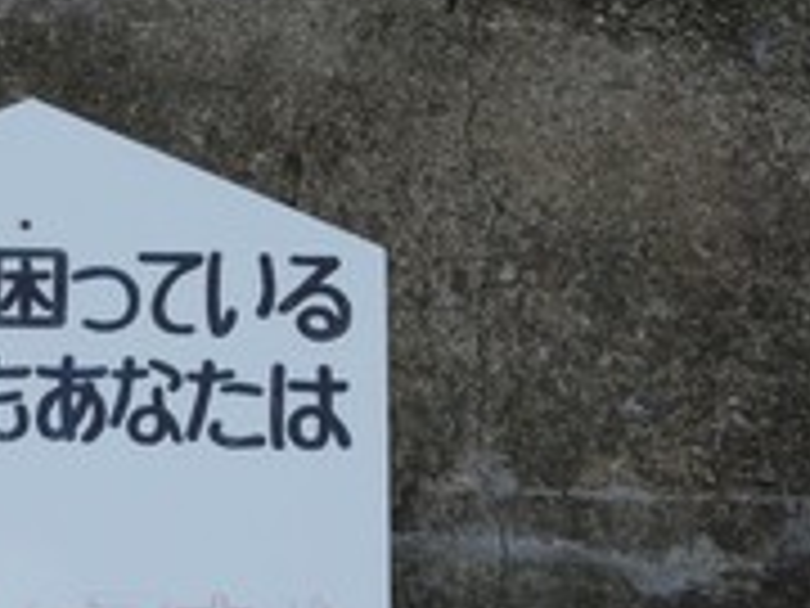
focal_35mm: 137
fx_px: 3206
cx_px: 36
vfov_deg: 10.8
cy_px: 459
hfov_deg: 14.2
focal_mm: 21.08
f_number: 5.6
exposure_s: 1/400
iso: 125
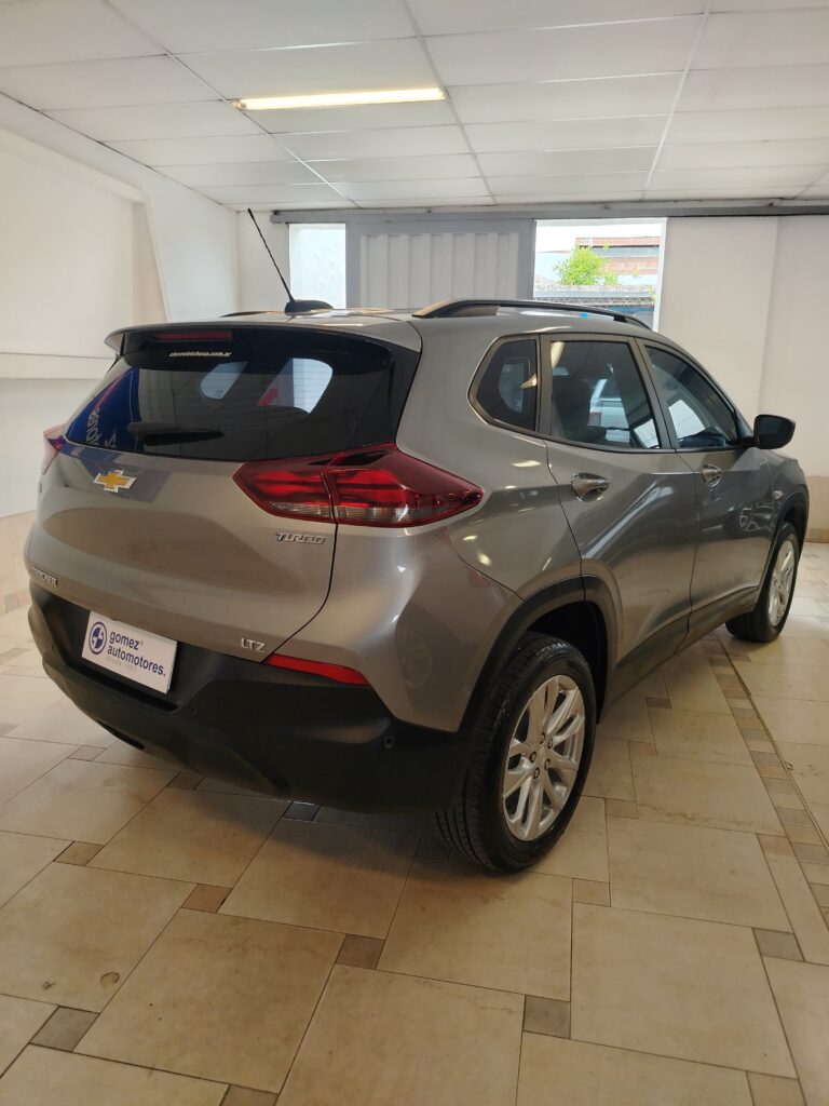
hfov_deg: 56.8
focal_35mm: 24
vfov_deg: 71.6
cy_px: 553
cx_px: 414
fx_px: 766
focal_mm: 5.25
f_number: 1.75
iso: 519
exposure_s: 1/50
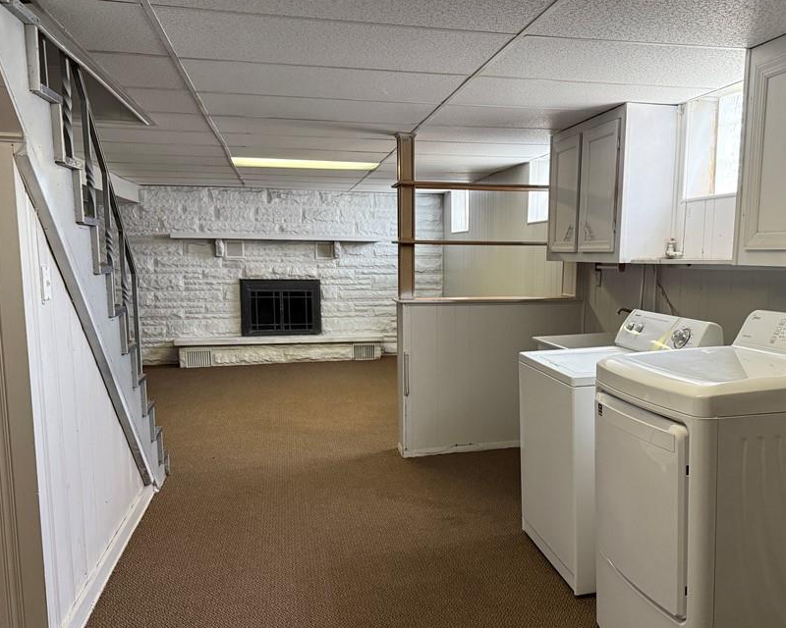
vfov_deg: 48.4
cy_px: 347
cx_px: 466
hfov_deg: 58.4
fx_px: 698
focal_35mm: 30
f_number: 1.78
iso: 400
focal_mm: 6.76
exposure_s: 1/60
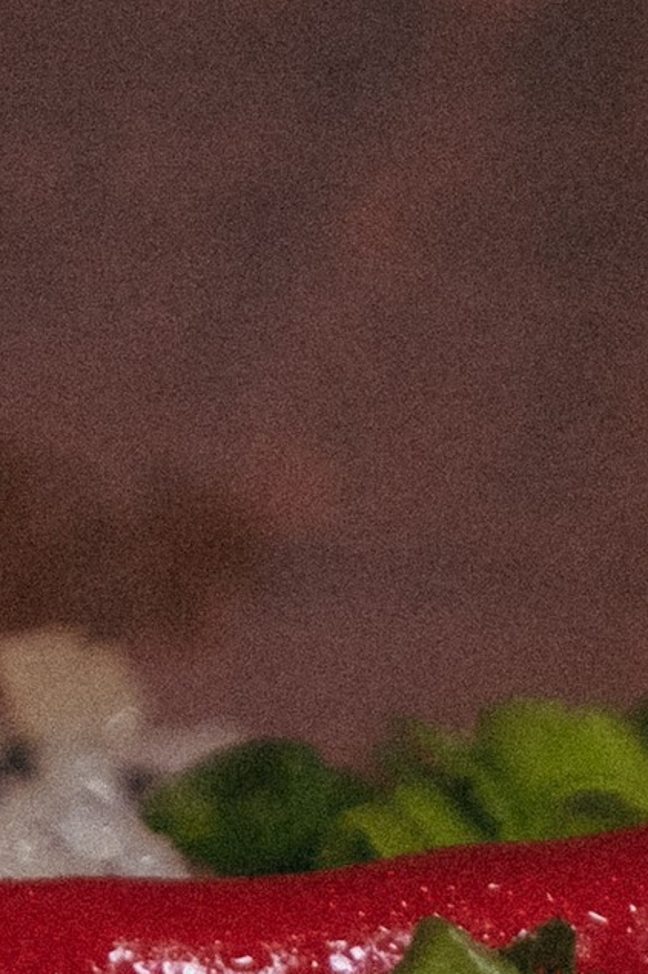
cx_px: 21
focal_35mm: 406
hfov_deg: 3.4
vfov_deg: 5.1
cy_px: 88
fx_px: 10973
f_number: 5.6
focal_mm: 44.5
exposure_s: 1/80
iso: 640
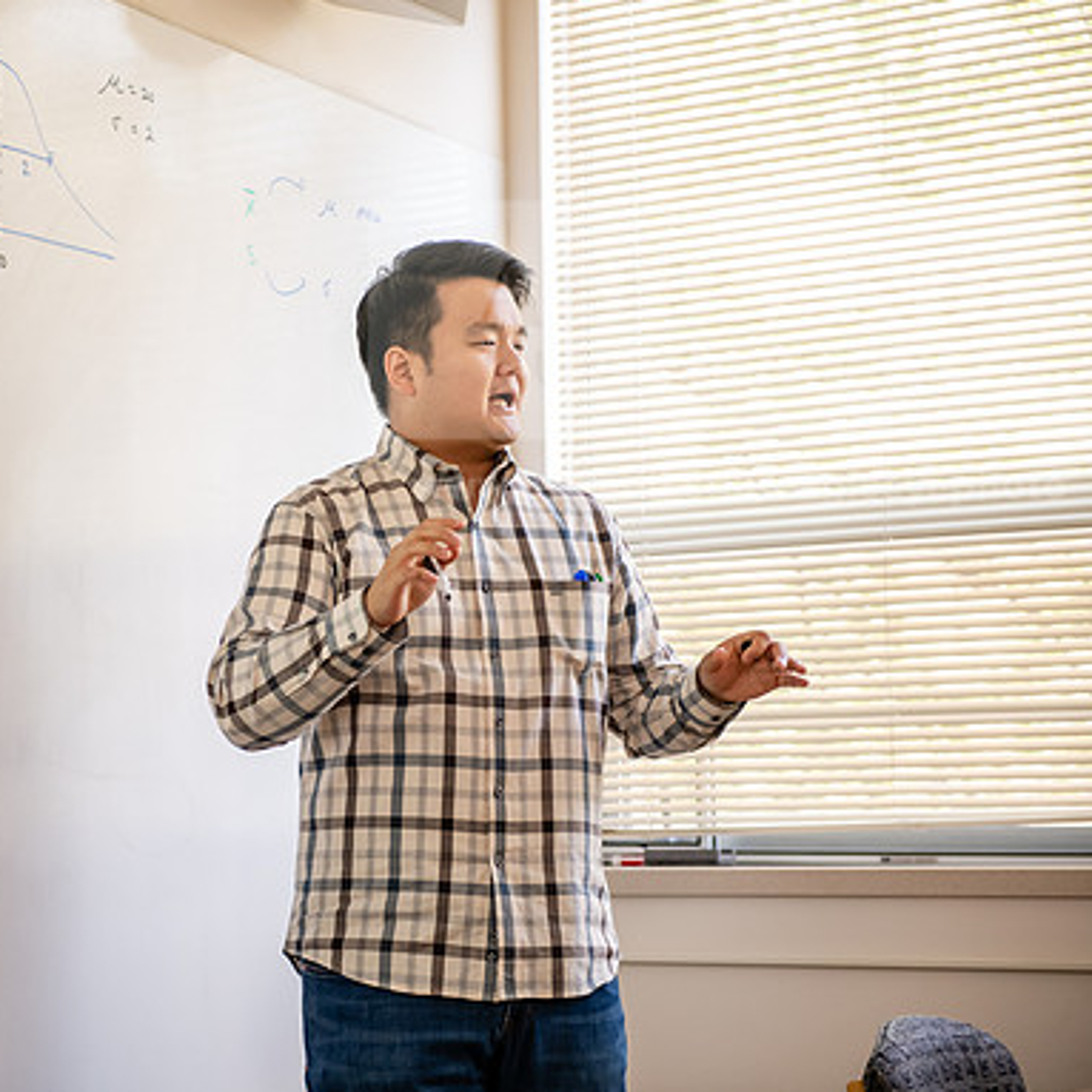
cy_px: 546
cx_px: 282
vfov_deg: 19.3
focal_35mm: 90
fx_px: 3212
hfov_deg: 19.2
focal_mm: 70
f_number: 3.2
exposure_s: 1/200
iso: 1250
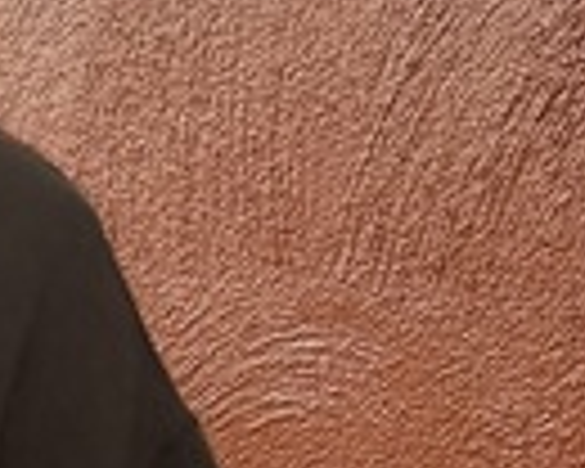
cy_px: 1224
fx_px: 3186
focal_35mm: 184
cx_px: -1076
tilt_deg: -6.3
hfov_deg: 8.9
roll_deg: +1.3
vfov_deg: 7.7
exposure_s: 1/120
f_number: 1.78
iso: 160
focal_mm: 6.76
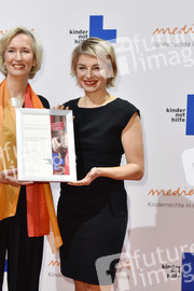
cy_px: 214
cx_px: 53
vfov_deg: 28.1
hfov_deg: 19.1
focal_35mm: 71
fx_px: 574
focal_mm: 48
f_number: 5.6
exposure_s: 1/160
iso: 2500
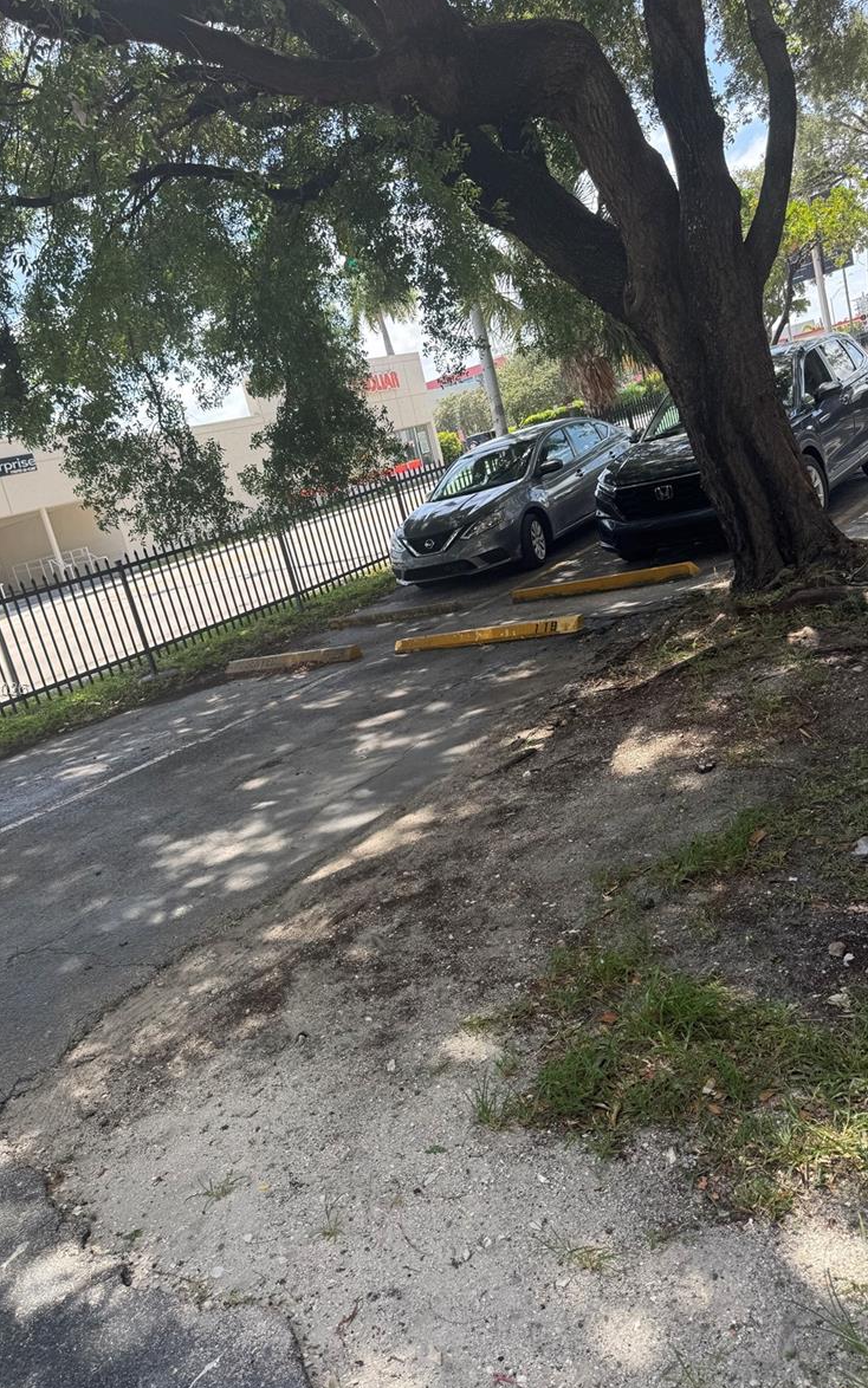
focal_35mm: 26
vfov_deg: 70.4
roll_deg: +14.0
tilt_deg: -10.0
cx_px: 341
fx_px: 984
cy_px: 690
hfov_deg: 47.3
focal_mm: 6.76
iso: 80
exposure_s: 1/832
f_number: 1.78
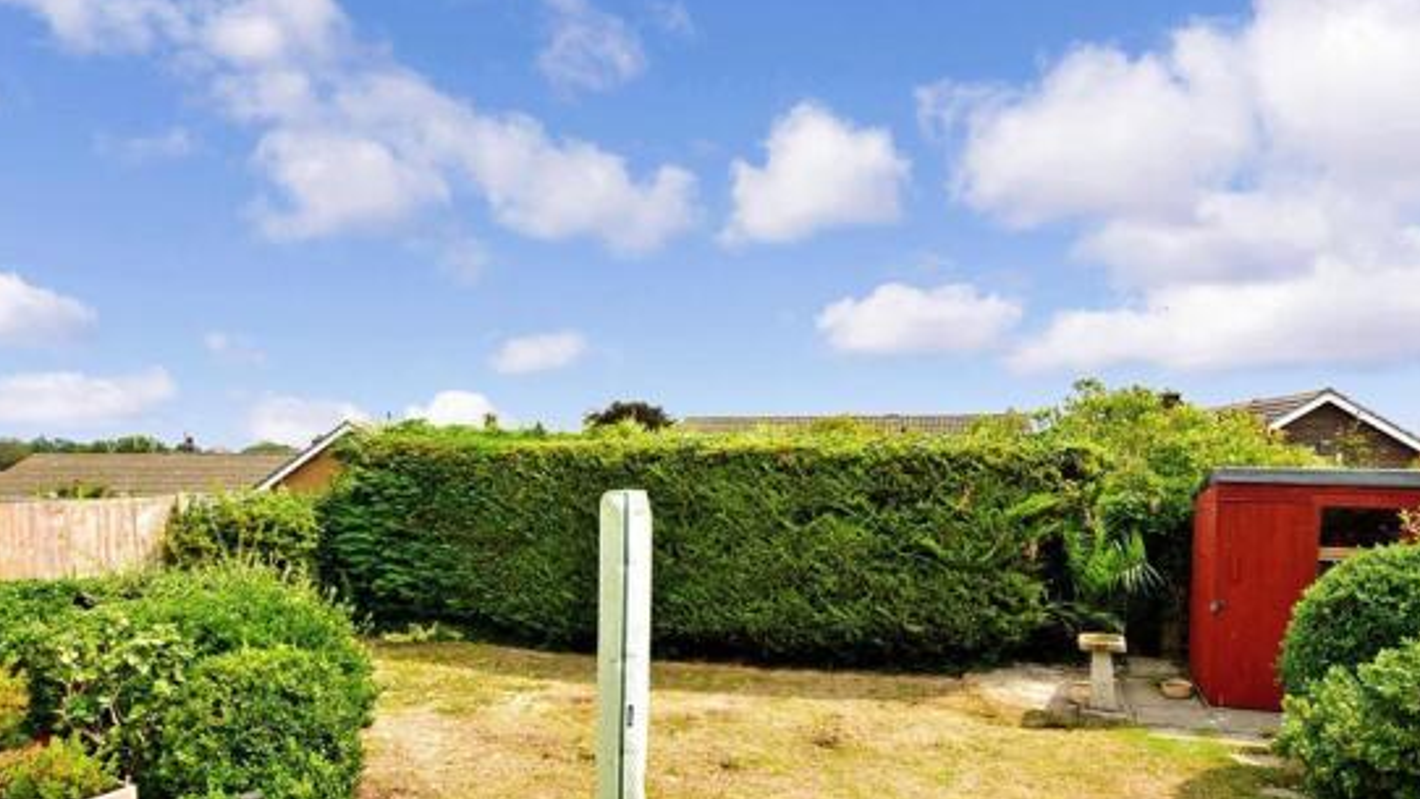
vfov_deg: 57.6
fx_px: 715
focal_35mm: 19
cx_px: 749
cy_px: 502
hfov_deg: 89.5
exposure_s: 1/200
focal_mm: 10
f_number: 16
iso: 400
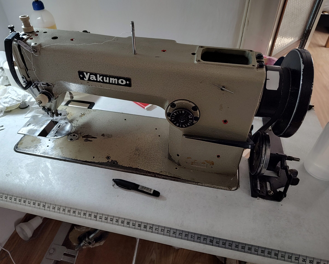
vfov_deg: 58.8
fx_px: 234
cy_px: 132
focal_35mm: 24
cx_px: 153
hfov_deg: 70.2
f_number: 1.8
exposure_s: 1/50
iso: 211
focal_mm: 5.56
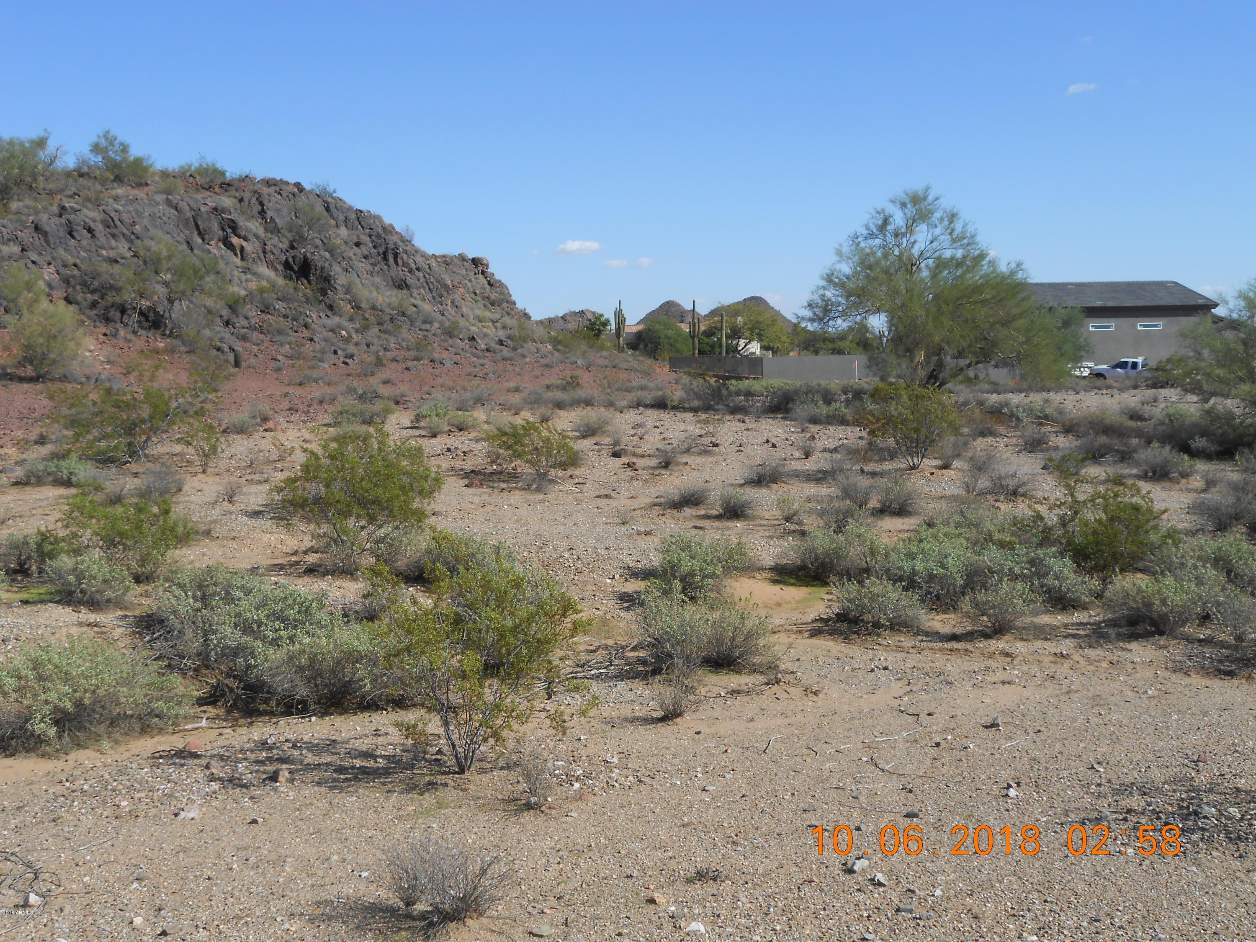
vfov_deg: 37.7
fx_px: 1379
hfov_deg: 49.0
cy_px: 471
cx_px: 628
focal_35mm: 38
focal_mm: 6.8
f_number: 4.2
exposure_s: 1/800
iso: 80
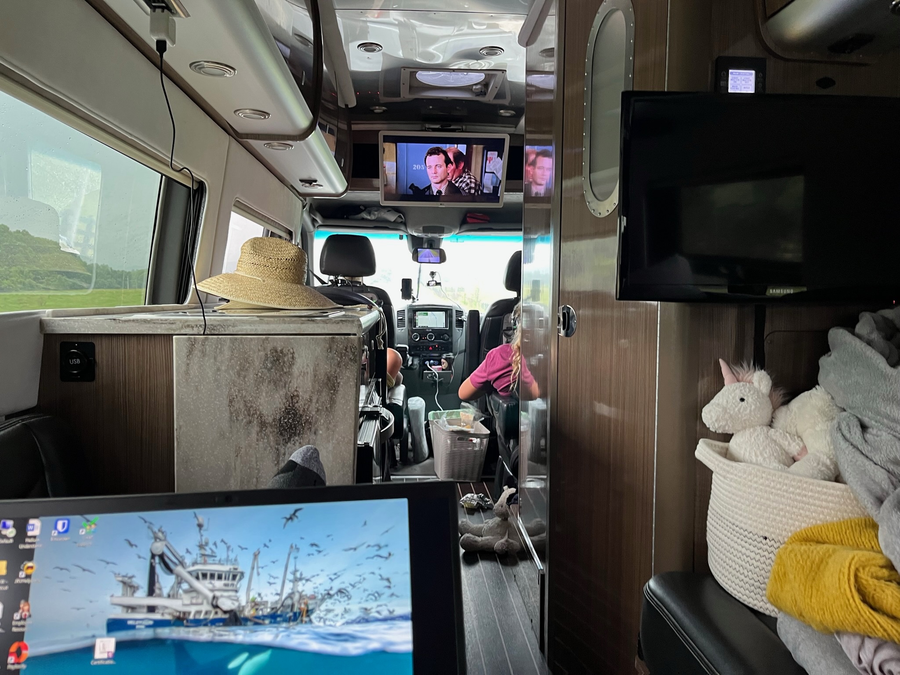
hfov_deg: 67.3
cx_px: 450
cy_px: 338
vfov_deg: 53.1
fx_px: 676
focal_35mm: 26
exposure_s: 1/60
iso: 160
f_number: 1.6
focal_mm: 5.1
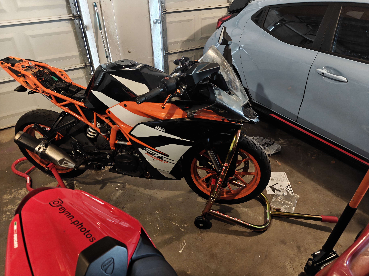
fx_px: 245
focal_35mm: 23
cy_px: 138
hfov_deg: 73.9
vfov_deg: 58.9
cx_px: 184
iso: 1600
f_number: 1.6
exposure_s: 1/24
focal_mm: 6.06
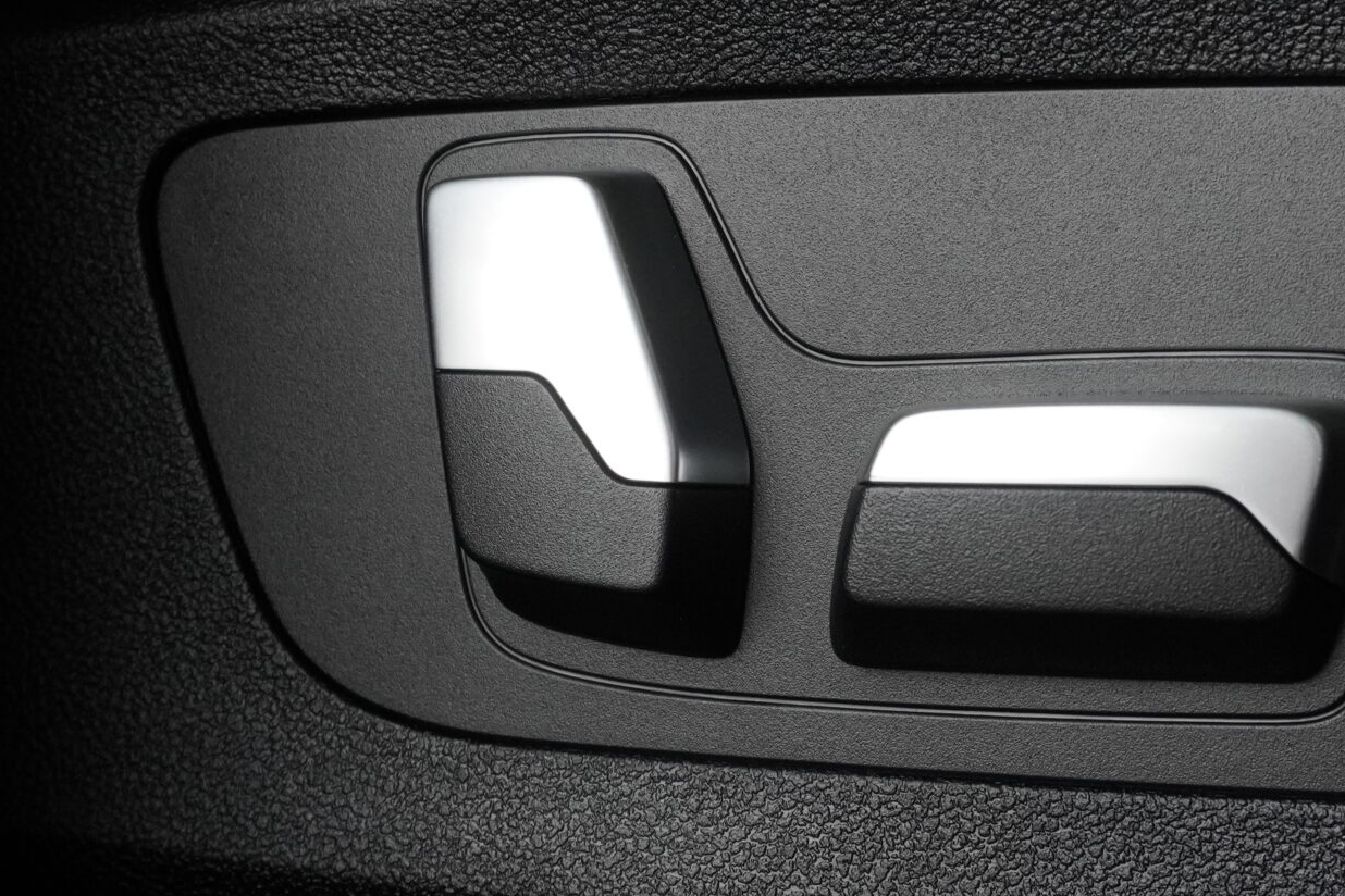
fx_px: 3250
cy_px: 313
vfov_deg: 15.7
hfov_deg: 23.1
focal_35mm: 87
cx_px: 1054
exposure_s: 1/200
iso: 1600
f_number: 8
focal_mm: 28
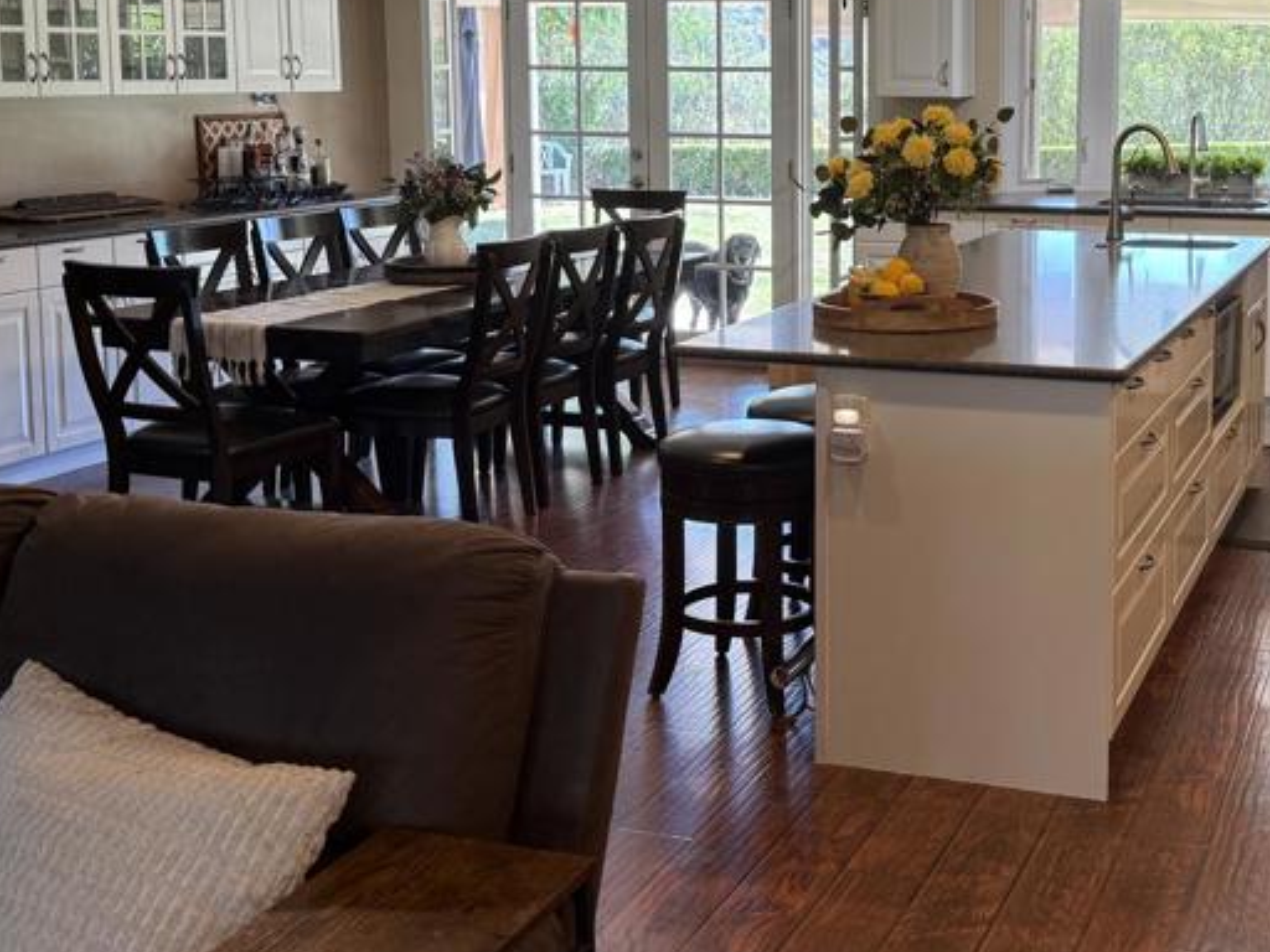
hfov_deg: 39.0
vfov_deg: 29.9
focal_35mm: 48
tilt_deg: -7.3
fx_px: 1761
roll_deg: -0.4
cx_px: 890
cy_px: 278
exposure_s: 1/120
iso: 125
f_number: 1.78
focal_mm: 6.76
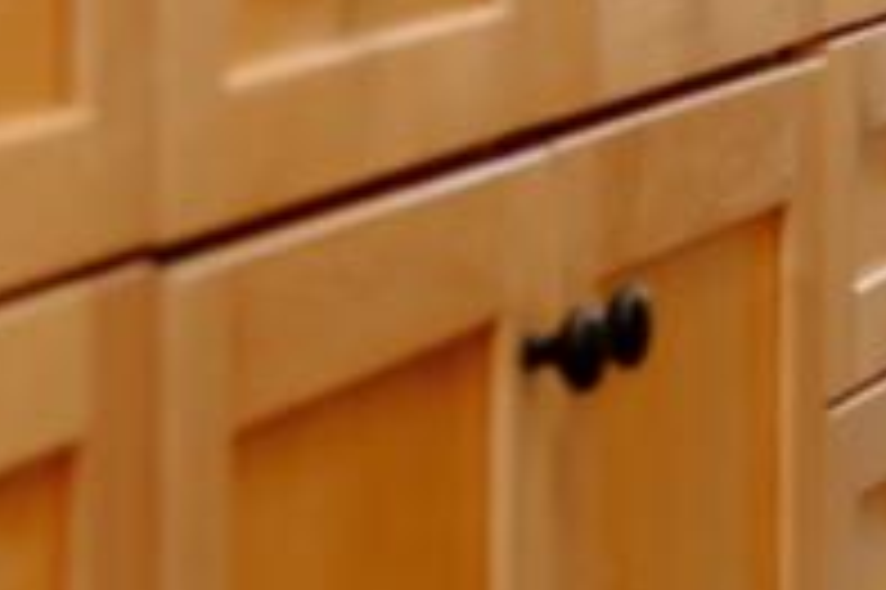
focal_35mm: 267
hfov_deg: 7.1
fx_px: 6566
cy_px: -369
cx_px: 2402
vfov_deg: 5.1
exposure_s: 1/40
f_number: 3.2
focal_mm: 35
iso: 320
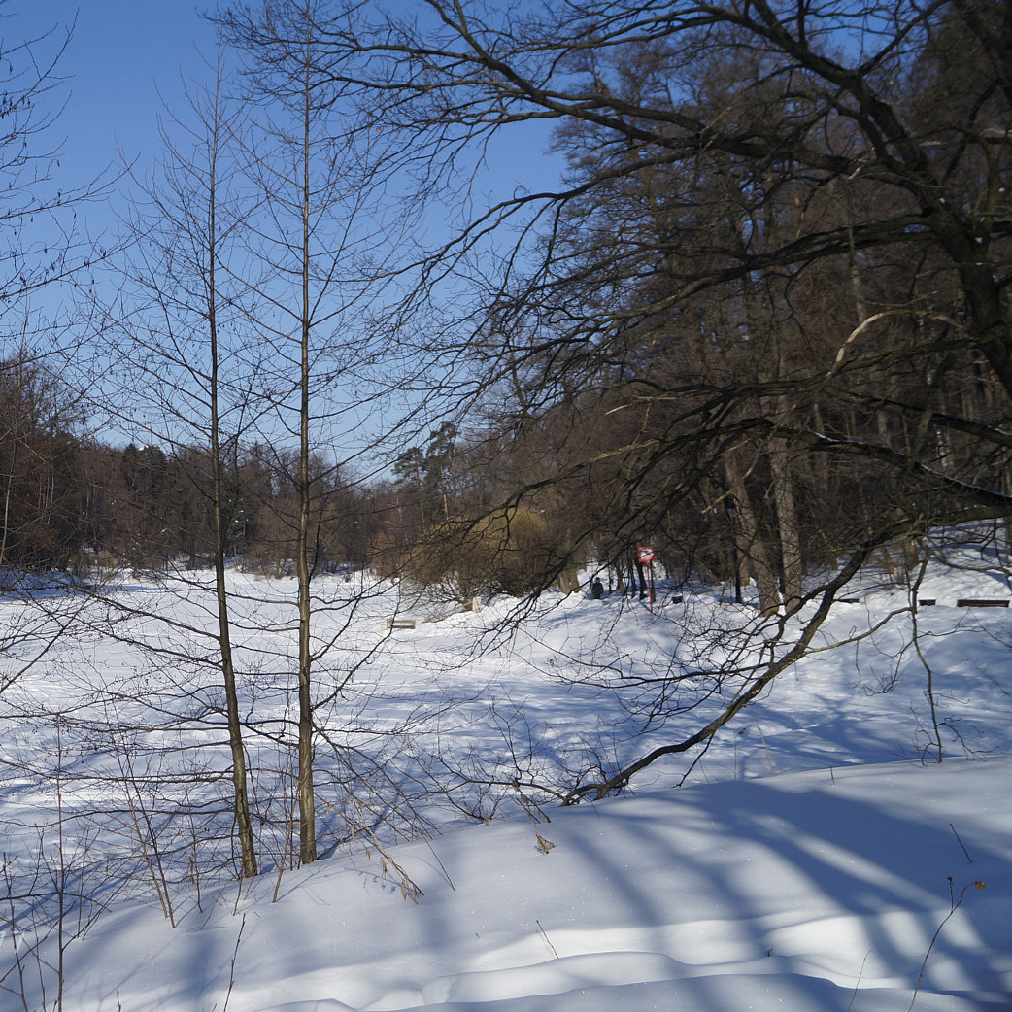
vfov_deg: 39.2
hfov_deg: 38.5
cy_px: 503
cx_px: 295
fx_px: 1422
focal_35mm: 43
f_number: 4
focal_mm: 22
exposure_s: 1/2500
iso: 100
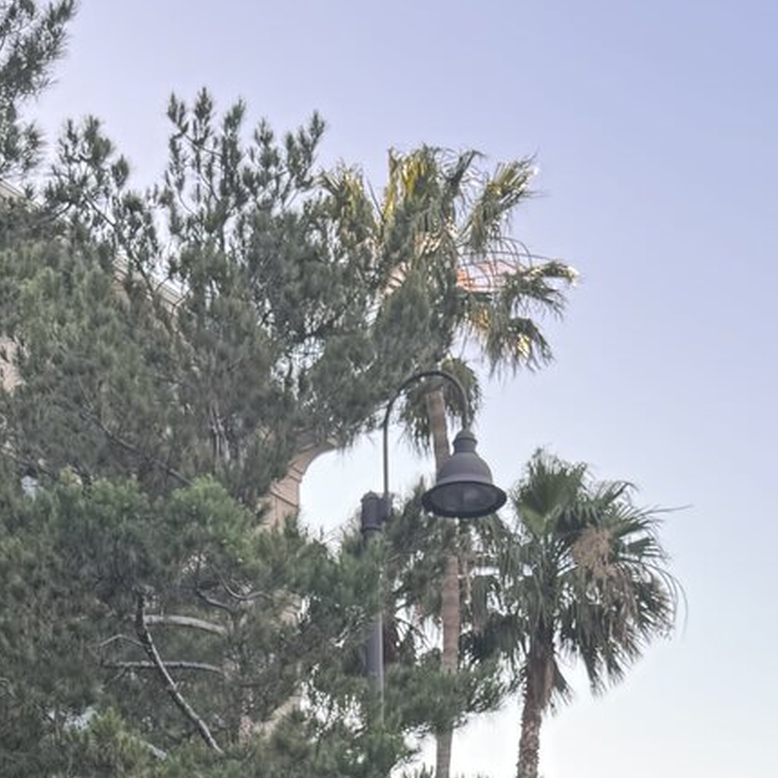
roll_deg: +2.2
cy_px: 1241
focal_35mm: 79
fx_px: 2009
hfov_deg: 21.9
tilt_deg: +0.5
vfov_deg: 18.7
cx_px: 327
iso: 80
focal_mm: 6.76
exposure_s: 1/169
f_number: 1.78
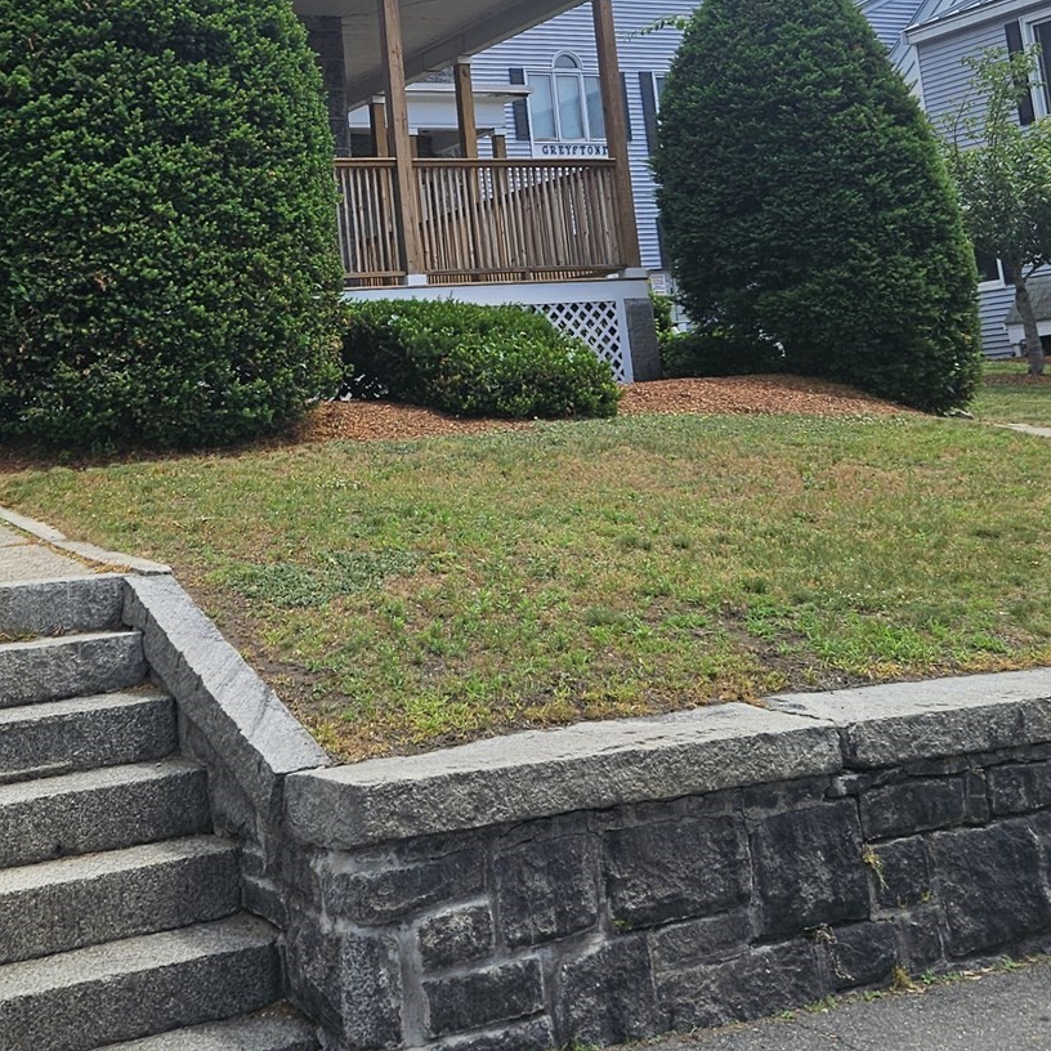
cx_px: 367
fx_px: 1752
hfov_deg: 33.2
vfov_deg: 31.8
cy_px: 100
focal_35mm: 51
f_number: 1.8
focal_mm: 5.4
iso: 25
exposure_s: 1/2524
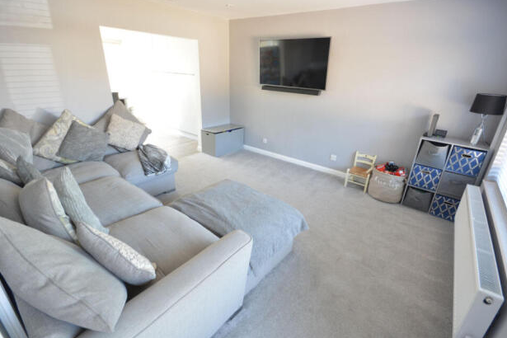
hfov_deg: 96.7
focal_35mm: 16
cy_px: 164
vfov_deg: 73.7
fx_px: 225
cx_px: 264
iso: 400
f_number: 8
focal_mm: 10
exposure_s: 1/6
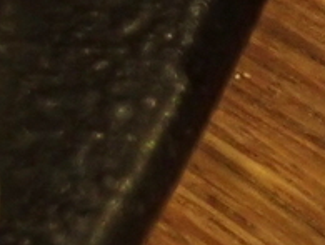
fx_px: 2079
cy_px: -475
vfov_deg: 6.2
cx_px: -625
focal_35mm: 221
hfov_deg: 7.8
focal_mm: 6.37
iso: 400
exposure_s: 1/40
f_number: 2.5
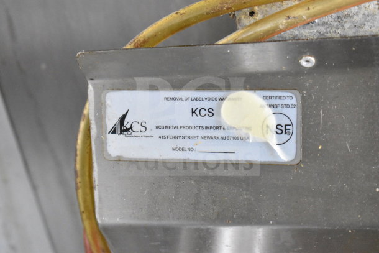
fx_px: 869
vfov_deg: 16.6
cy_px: 126
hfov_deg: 24.6
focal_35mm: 82
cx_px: 190
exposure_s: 1/100
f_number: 5.6
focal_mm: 55
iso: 8000
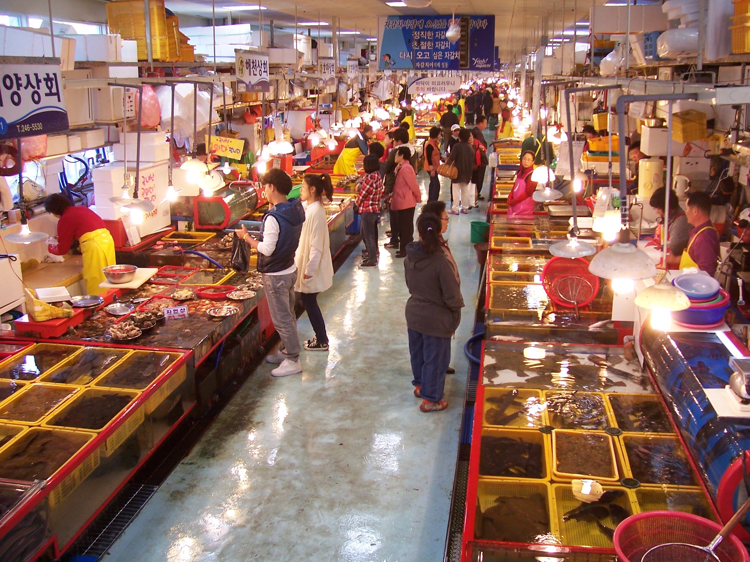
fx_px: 737
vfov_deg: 41.8
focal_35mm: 34
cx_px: 375
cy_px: 281
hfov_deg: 54.0
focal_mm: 5.6
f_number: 2.7
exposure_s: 1/30
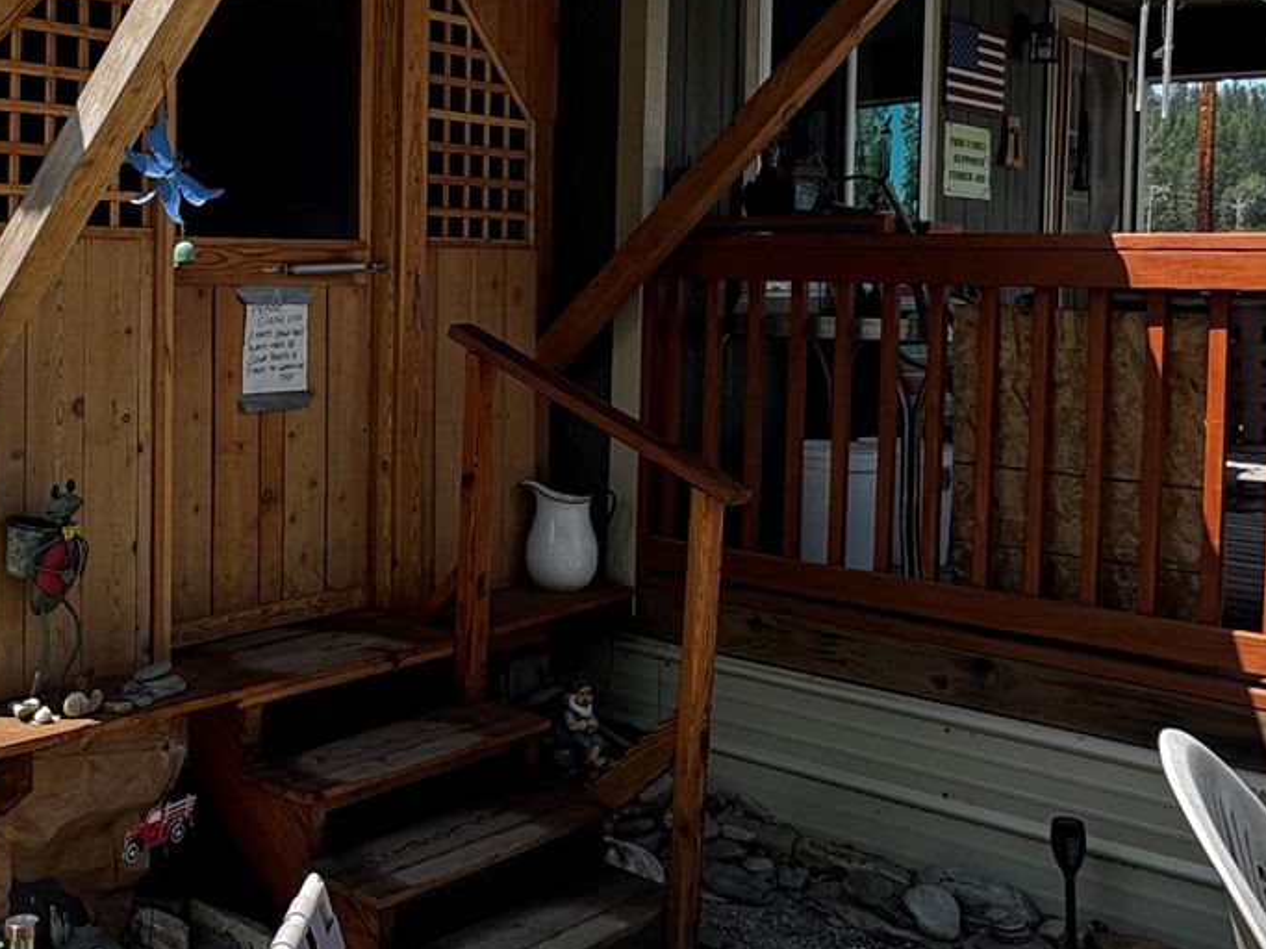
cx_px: 332
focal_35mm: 42
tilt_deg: -1.9
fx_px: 1536
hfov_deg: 43.5
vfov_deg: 34.0
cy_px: 304
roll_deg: -1.2
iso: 40
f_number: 2.2
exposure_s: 1/462
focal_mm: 2.22
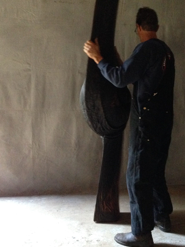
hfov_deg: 26.3
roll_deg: -0.9
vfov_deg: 34.9
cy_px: 121
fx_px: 392
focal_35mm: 55
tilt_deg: -12.2
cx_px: 130
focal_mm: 4.12
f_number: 2.4
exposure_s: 1/15
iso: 500
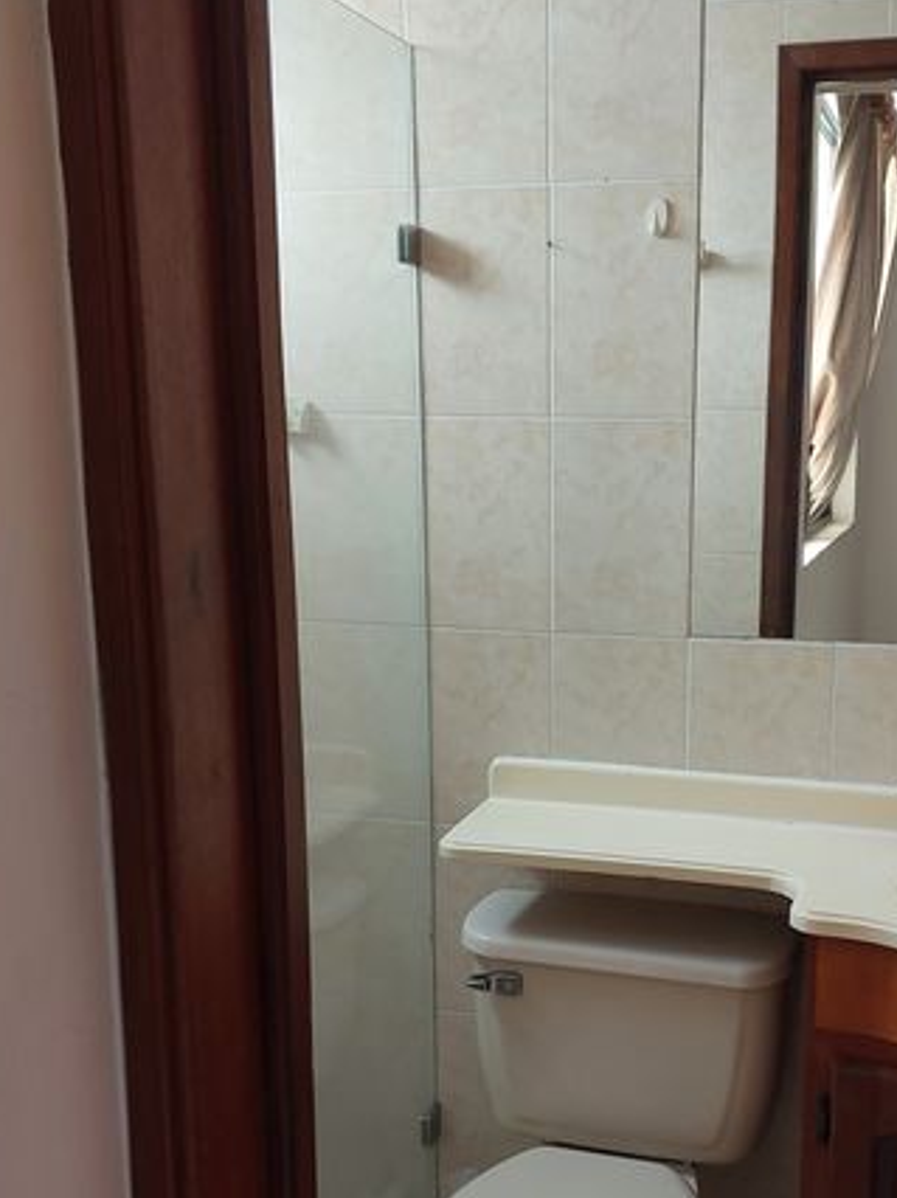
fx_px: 1626
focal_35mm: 47
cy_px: 724
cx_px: 574
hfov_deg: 30.7
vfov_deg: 40.3
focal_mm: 4.6
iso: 160
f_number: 1.8
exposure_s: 1/60
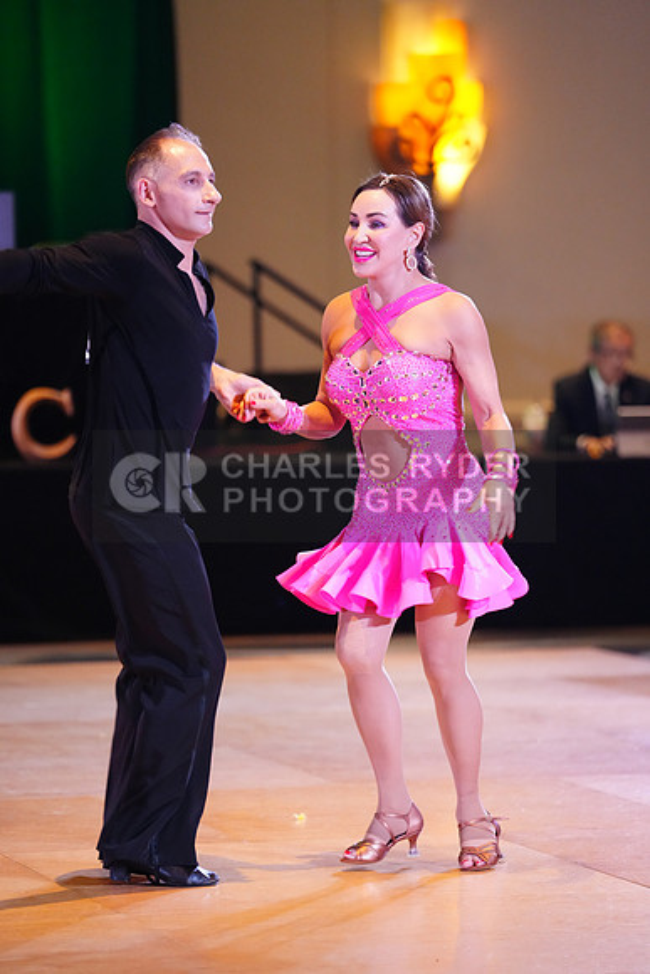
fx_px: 4736
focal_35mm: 175
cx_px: 325
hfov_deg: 7.9
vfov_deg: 11.7
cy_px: 487
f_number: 2.8
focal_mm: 175
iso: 5000
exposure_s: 1/320
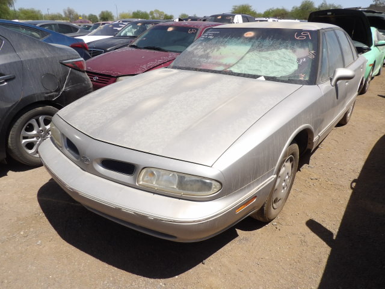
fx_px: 267
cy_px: 144
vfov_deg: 56.8
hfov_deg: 71.6
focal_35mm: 24
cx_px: 192
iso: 100
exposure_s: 1/917
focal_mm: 4.3
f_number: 4.6
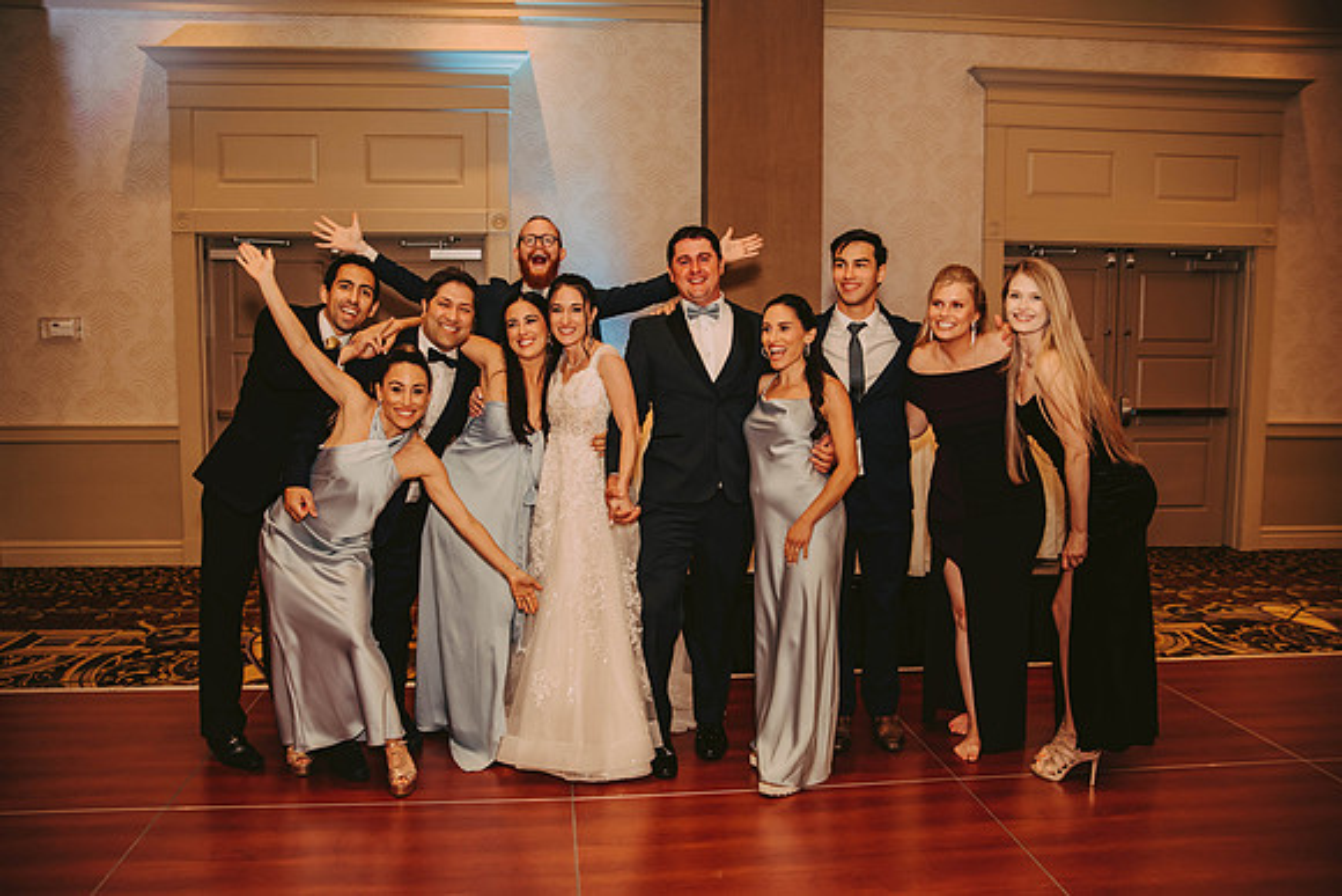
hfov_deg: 63.6
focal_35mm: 29
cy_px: 448
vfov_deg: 44.9
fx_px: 1083
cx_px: 671
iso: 500
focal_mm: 28
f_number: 2.8
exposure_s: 1/60
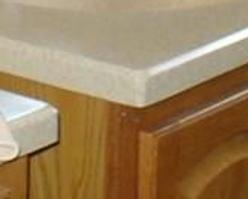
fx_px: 1676
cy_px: -315
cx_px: -75
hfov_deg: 8.3
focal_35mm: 228
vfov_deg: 6.4
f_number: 2.8
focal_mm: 6.1
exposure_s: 1/60
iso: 150
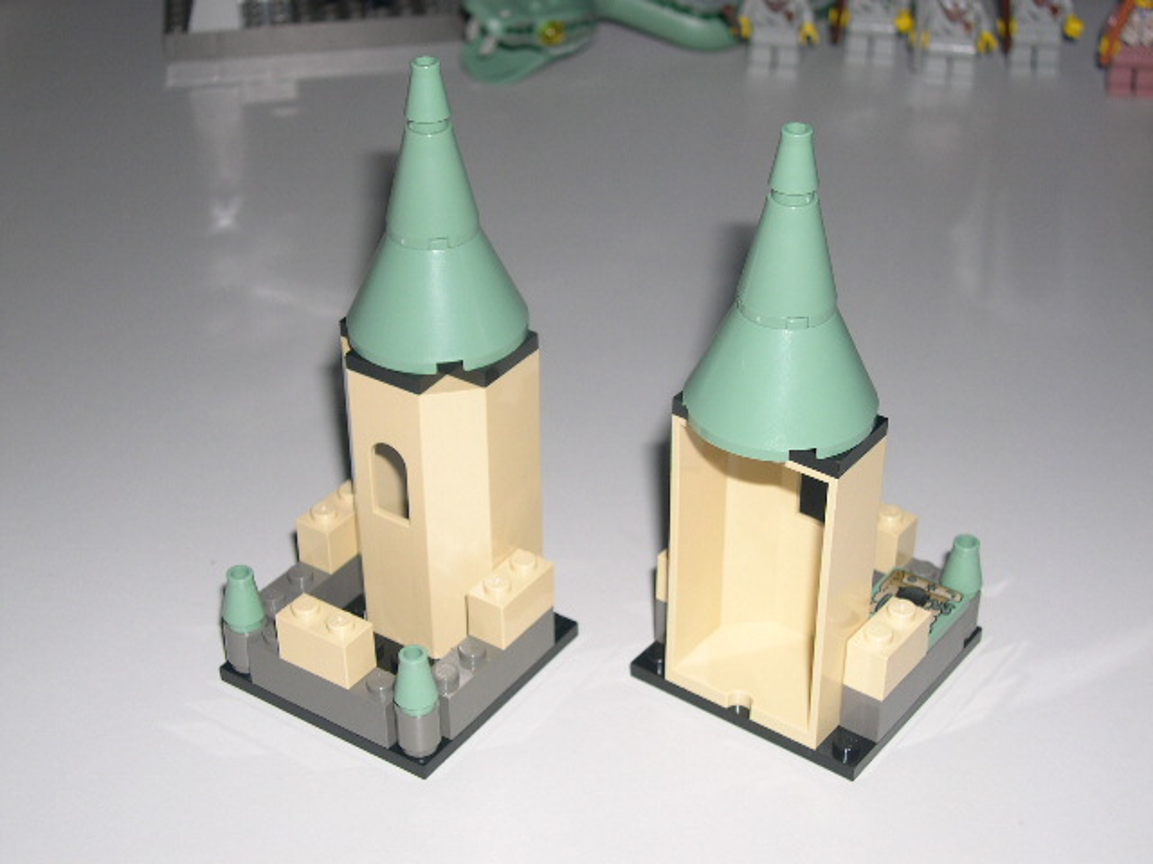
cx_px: 576
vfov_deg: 25.7
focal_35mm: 57
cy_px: 432
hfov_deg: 33.8
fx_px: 1899
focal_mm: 12.2
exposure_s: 1/60
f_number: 3.4
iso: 100
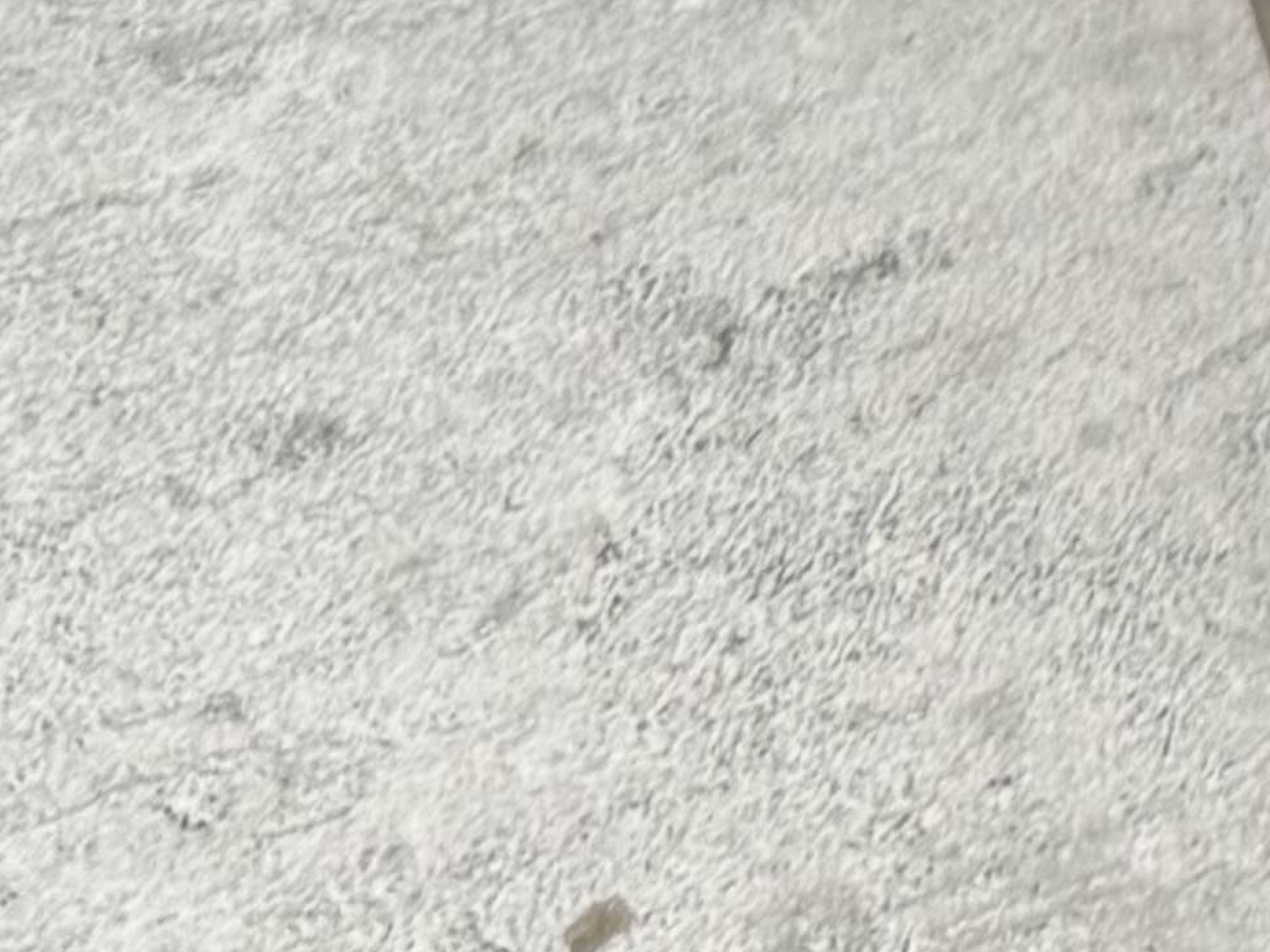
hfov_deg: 12.6
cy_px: -1661
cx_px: 2421
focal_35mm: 140
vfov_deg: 9.0
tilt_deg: -49.7
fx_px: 5136
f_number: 1.78
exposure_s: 1/100
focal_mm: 6.76
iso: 100
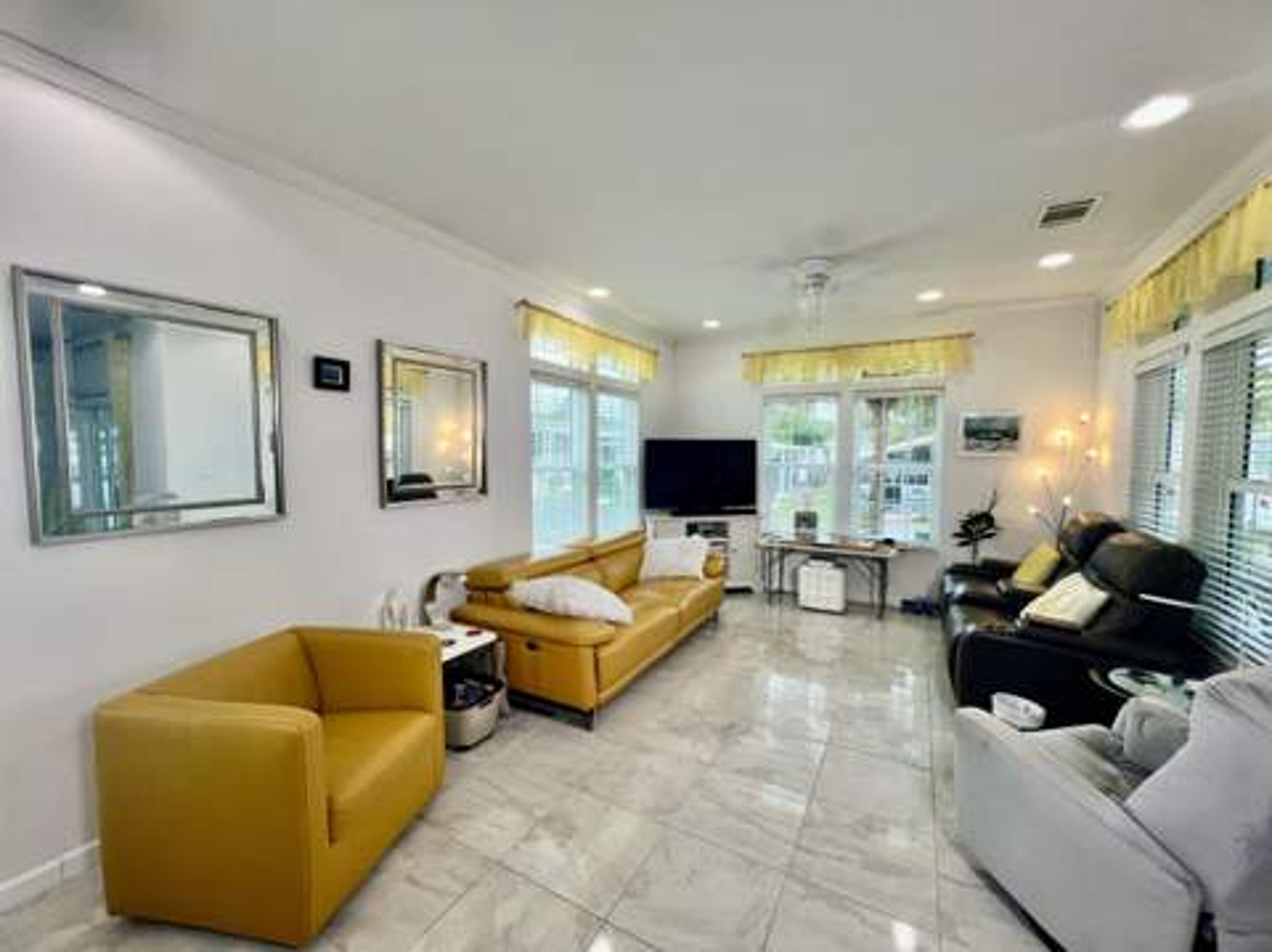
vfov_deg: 89.8
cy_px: 476
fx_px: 477
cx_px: 636
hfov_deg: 106.2
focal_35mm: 13
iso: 50
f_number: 1.8
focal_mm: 1.57
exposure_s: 1/120
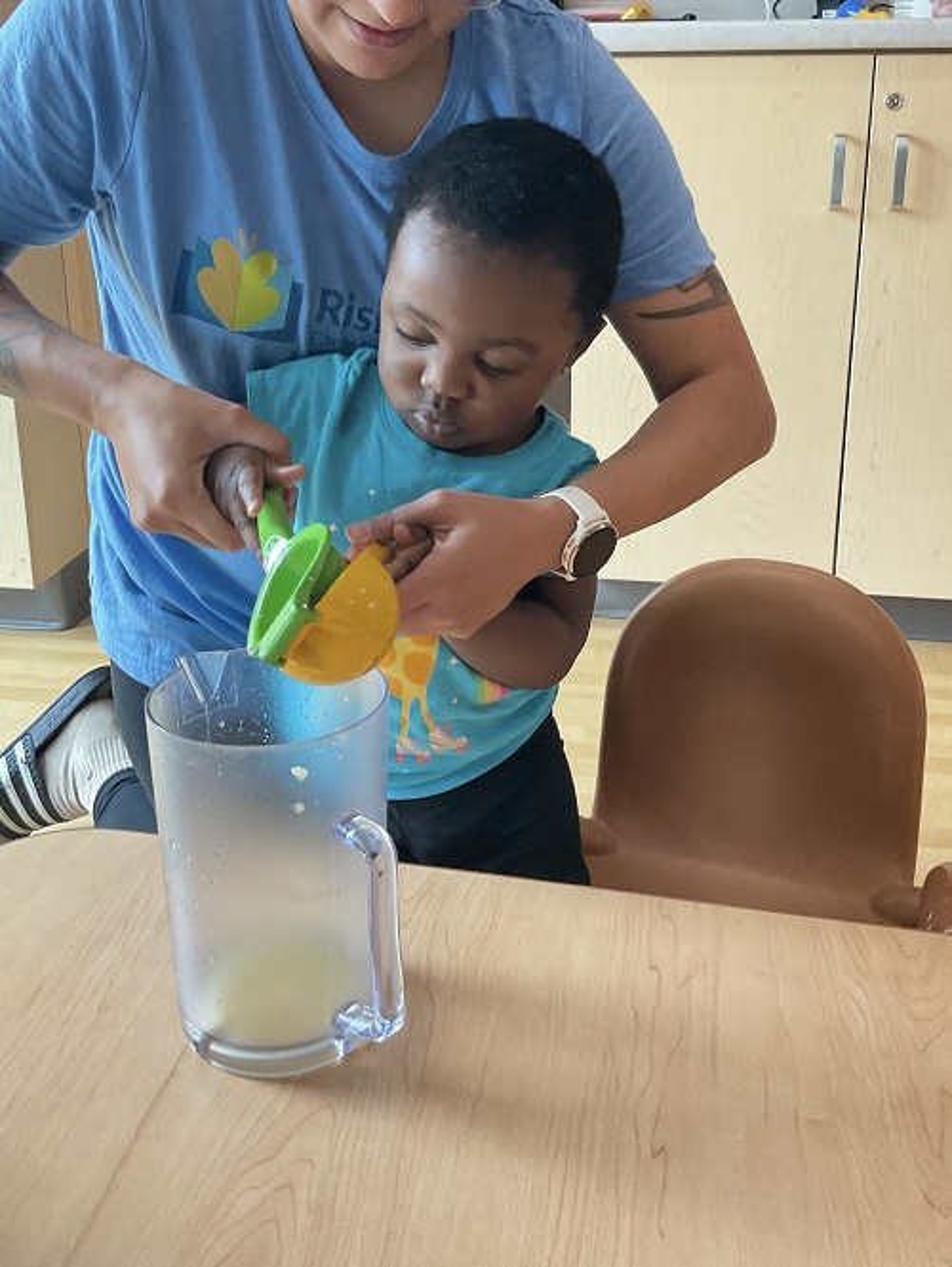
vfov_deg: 61.6
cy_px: 634
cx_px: 476
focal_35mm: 29
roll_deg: +2.0
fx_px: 1062
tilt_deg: -17.4
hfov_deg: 48.3
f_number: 1.8
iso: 160
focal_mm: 3
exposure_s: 1/50
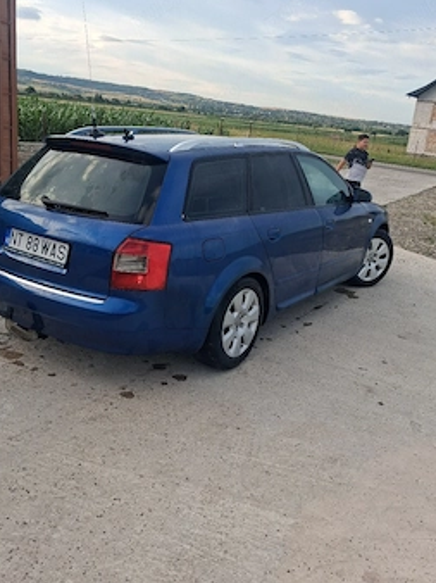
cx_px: 219
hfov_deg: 44.1
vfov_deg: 56.8
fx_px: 538
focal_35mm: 32
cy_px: 279
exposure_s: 1/175
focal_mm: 4
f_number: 1.8
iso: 25
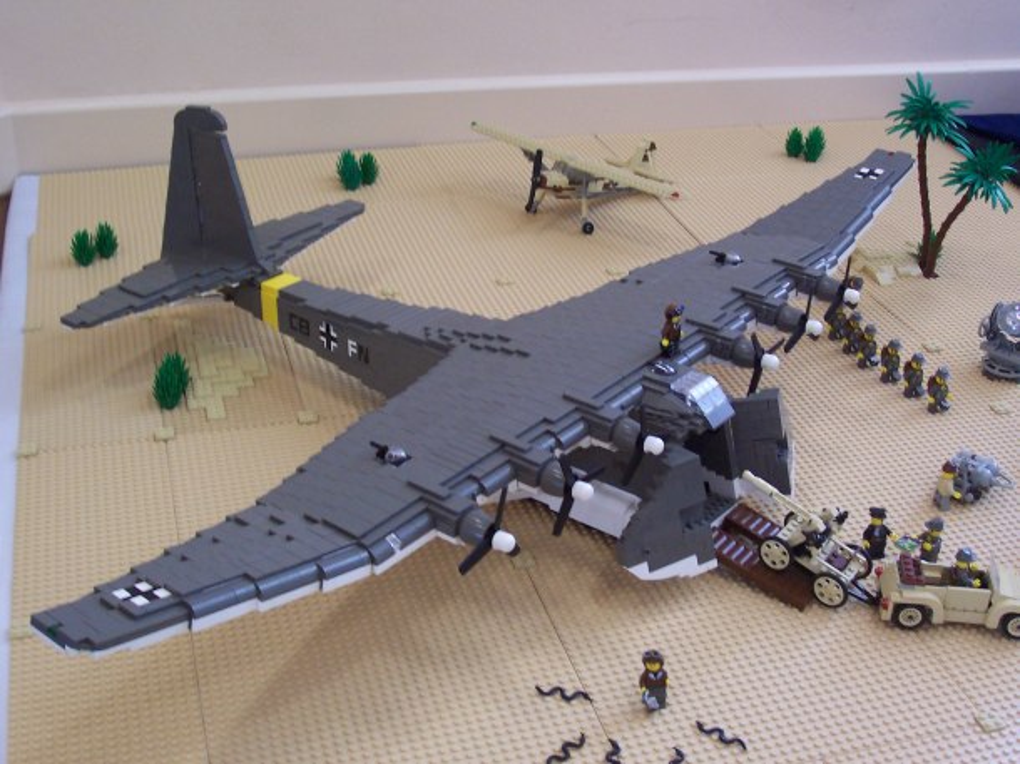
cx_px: 510
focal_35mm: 46
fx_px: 1355
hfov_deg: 41.3
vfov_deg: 31.5
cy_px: 382
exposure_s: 1/10
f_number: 3
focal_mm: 7
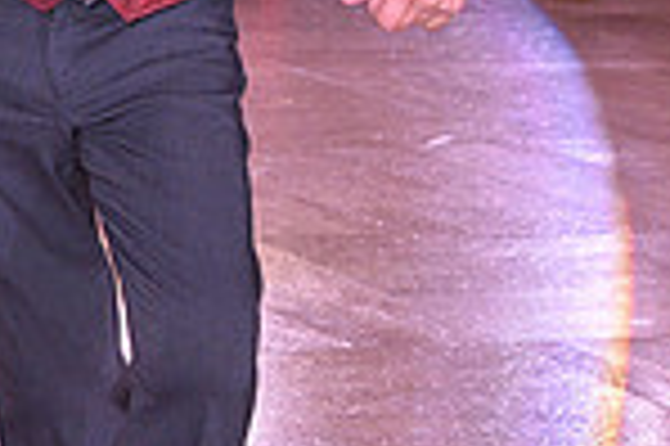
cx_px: -549
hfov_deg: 7.3
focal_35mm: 273
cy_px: -218
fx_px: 5075
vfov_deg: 5.0
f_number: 6.3
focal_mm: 70
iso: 2000
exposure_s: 1/250
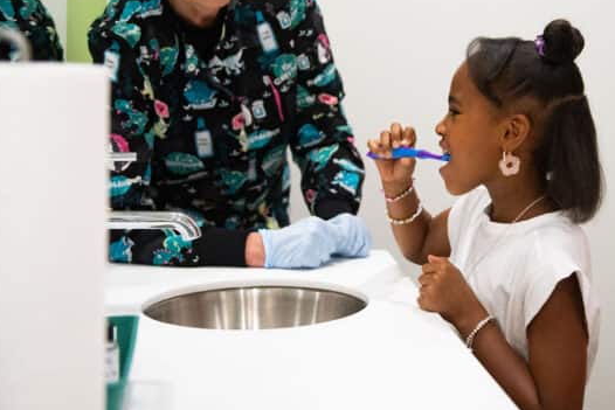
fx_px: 1076
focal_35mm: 63
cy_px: 133
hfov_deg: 31.7
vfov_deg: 21.5
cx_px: 403
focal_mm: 35
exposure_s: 1/320
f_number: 2.8
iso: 1250
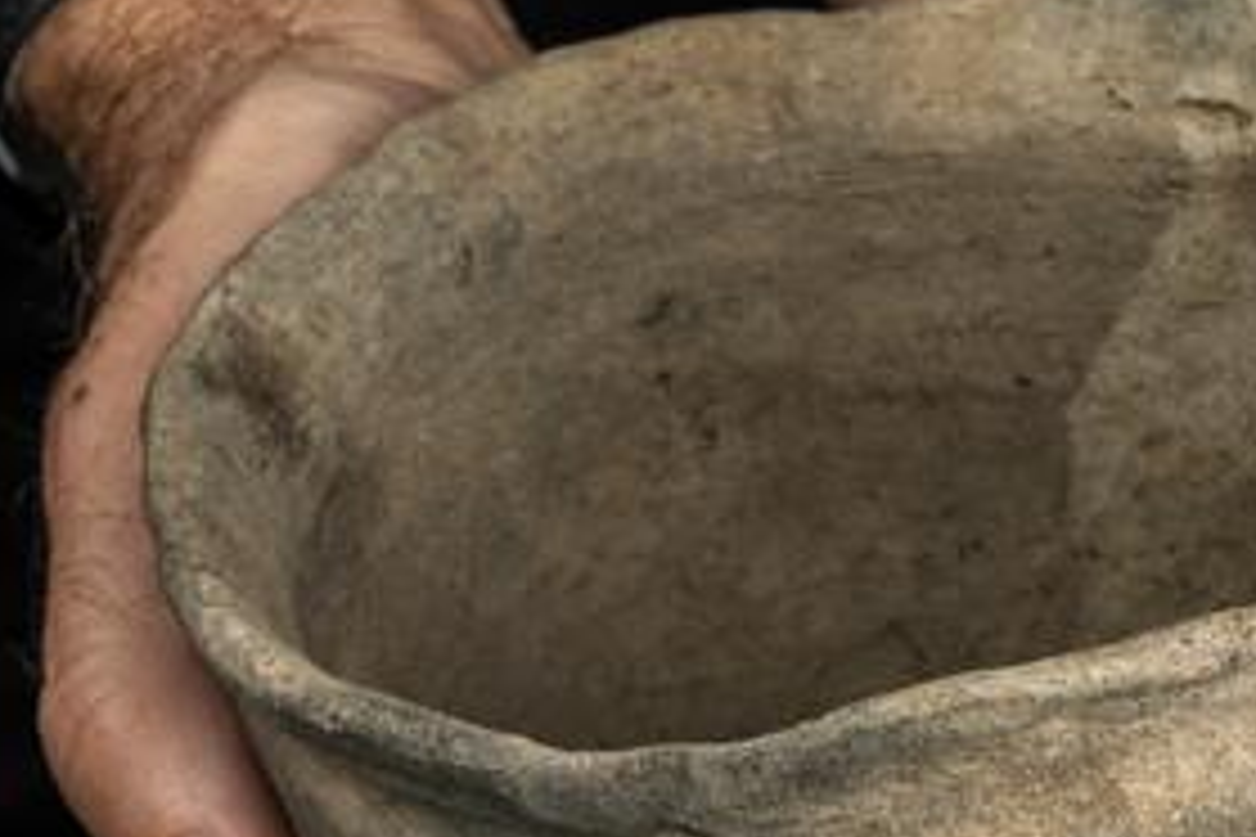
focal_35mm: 108
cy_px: 704
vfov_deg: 12.6
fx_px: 3768
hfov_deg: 18.9
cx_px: 842
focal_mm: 43
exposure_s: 1/60
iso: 125
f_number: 14
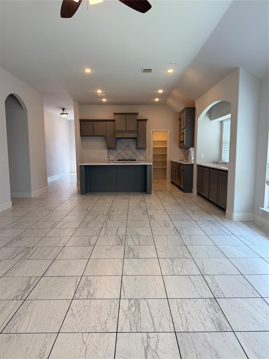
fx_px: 249
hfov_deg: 56.8
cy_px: 180
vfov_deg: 71.6
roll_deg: -0.6
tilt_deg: -7.0
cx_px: 134
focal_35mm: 24
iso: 80
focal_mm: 6.76
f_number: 1.78
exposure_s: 1/120
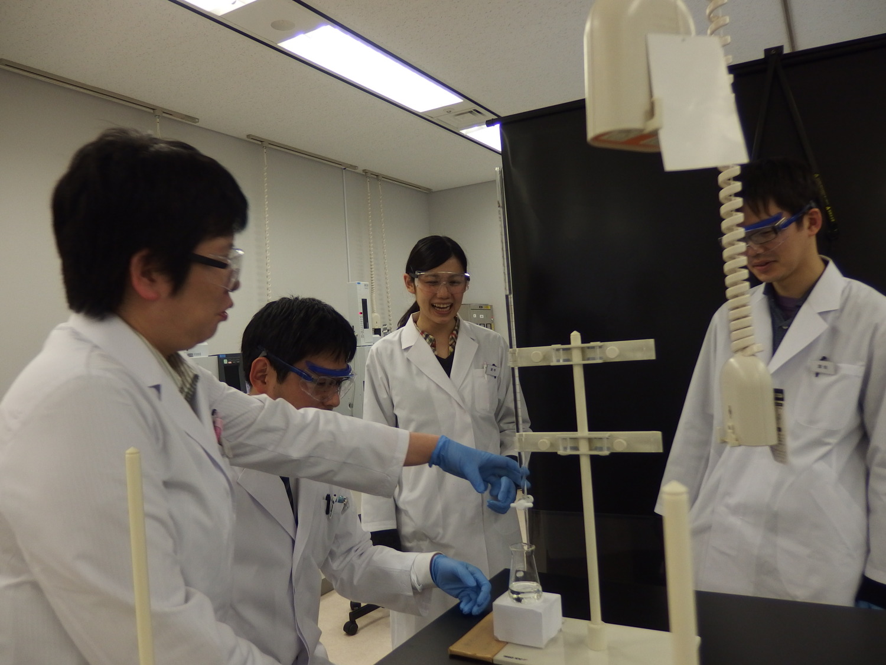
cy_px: 332
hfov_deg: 67.3
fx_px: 665
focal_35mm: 26
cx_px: 443
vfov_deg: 53.1
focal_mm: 4.7
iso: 160
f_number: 2
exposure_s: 1/100
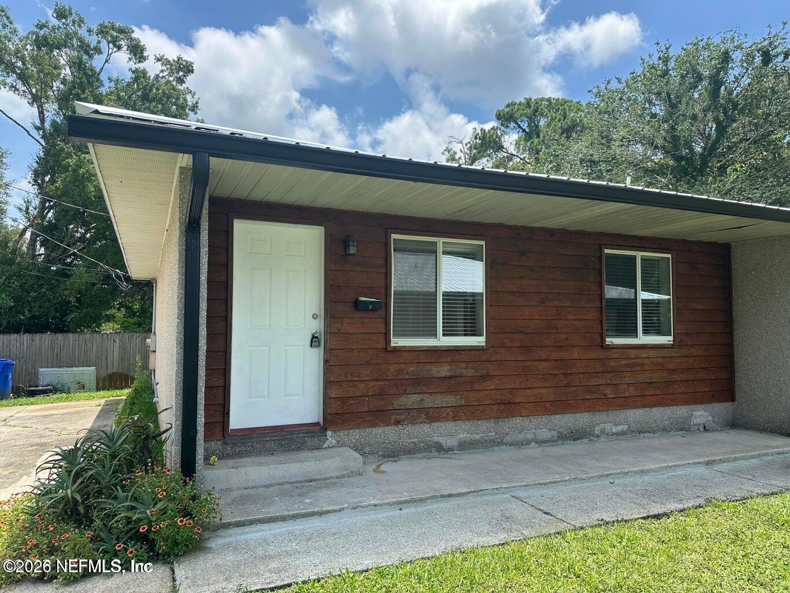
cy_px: 296
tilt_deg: +3.3
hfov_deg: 71.6
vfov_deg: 56.8
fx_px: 548
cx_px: 395
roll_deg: -0.1
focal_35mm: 24
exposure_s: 1/2660
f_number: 1.78
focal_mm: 6.86
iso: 80
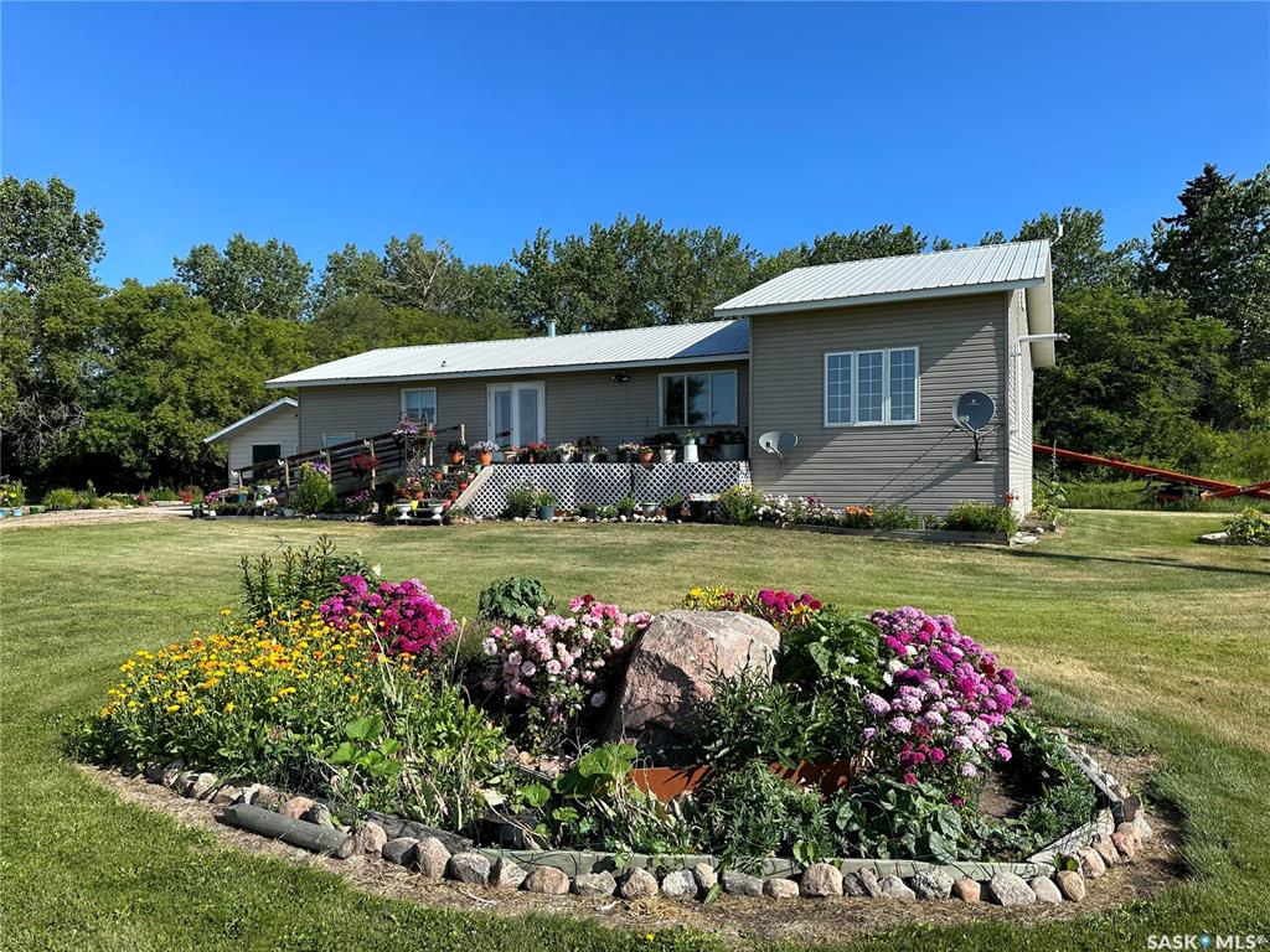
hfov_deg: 71.6
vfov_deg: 56.8
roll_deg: +0.3
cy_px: 476
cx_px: 635
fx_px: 881
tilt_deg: -1.1
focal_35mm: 24
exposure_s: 1/3717
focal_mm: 6.86
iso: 80
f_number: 1.78
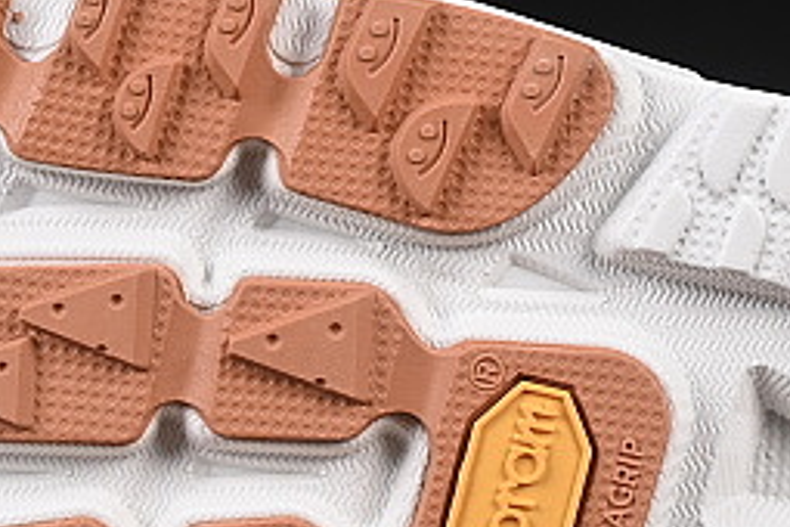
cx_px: 657
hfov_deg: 6.5
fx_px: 6978
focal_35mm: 318
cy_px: 260
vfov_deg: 4.3
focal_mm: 50
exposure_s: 1/80
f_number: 8
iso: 160
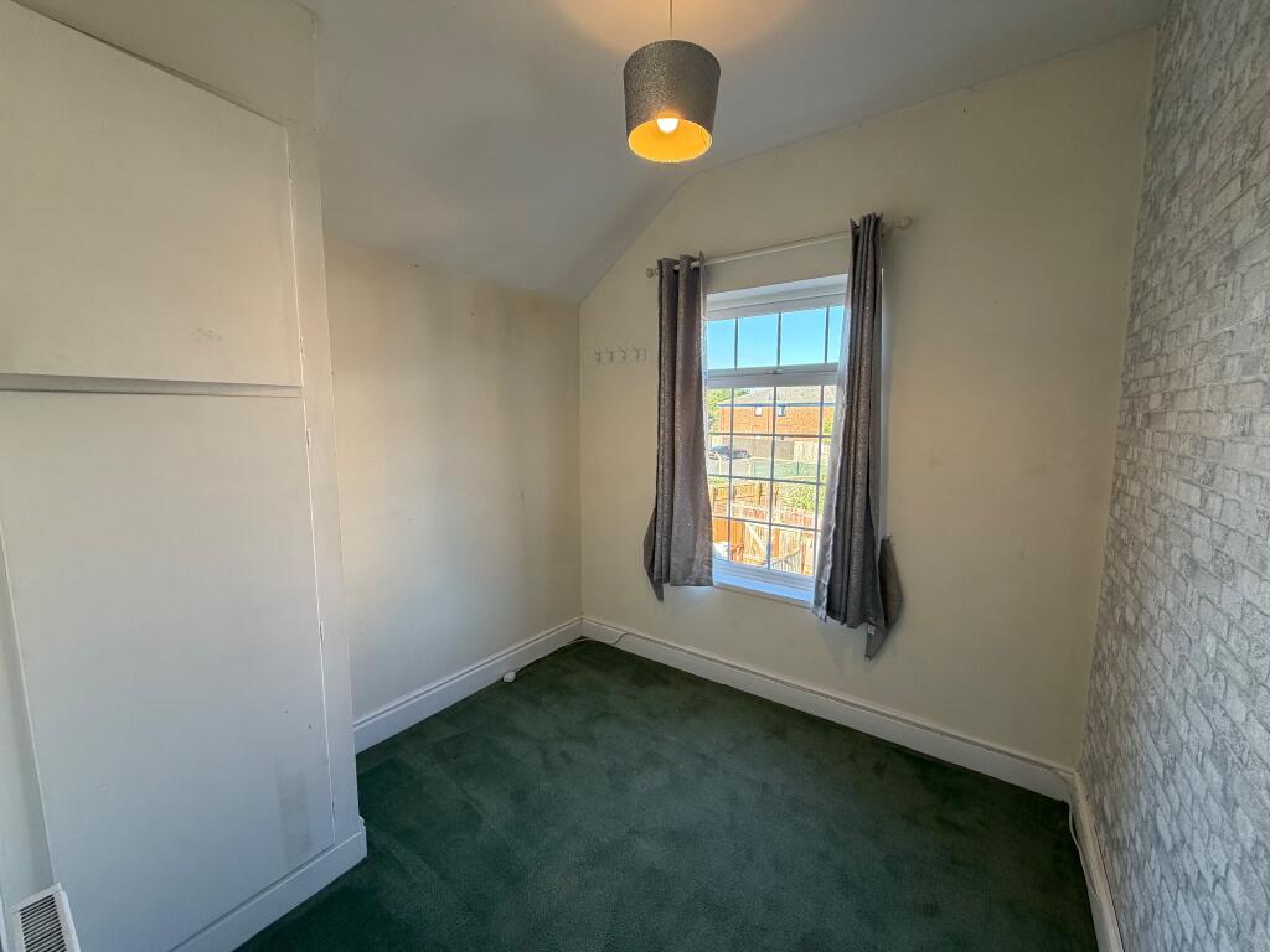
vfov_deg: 85.7
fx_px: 514
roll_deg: -0.4
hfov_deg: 102.1
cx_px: 635
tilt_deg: -7.8
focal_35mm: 14
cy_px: 476
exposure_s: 1/121
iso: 160
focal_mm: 2.22
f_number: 2.2
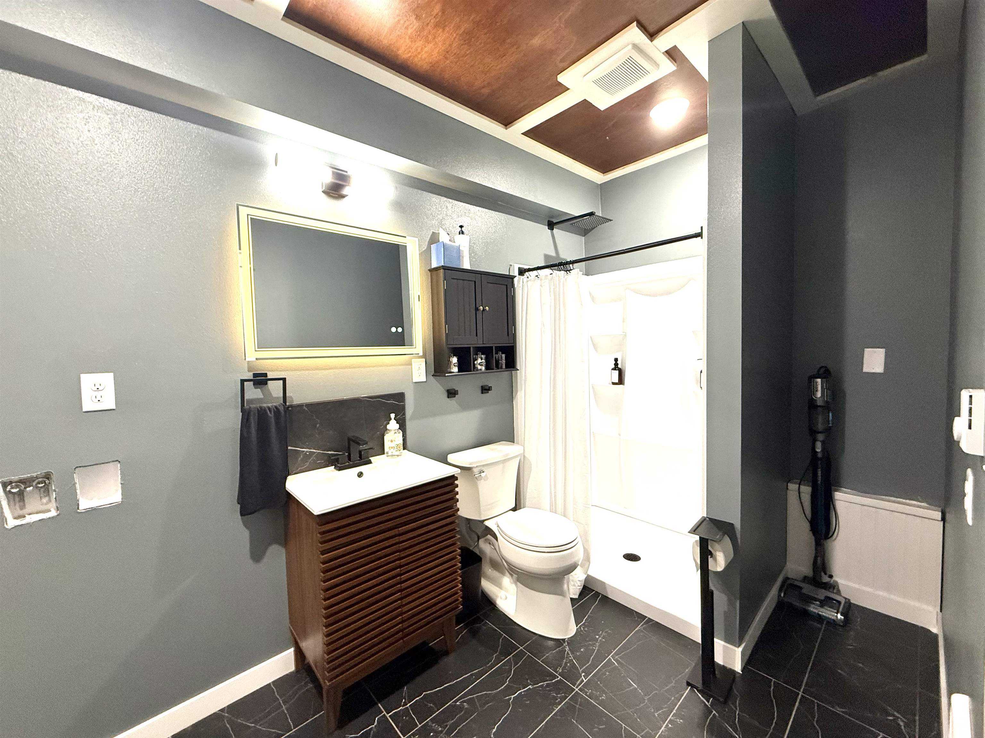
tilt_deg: -2.5
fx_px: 398
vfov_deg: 85.7
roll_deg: +0.7
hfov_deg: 102.1
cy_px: 369
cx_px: 492
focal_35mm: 14
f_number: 2.2
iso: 250
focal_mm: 2.22
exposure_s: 1/60
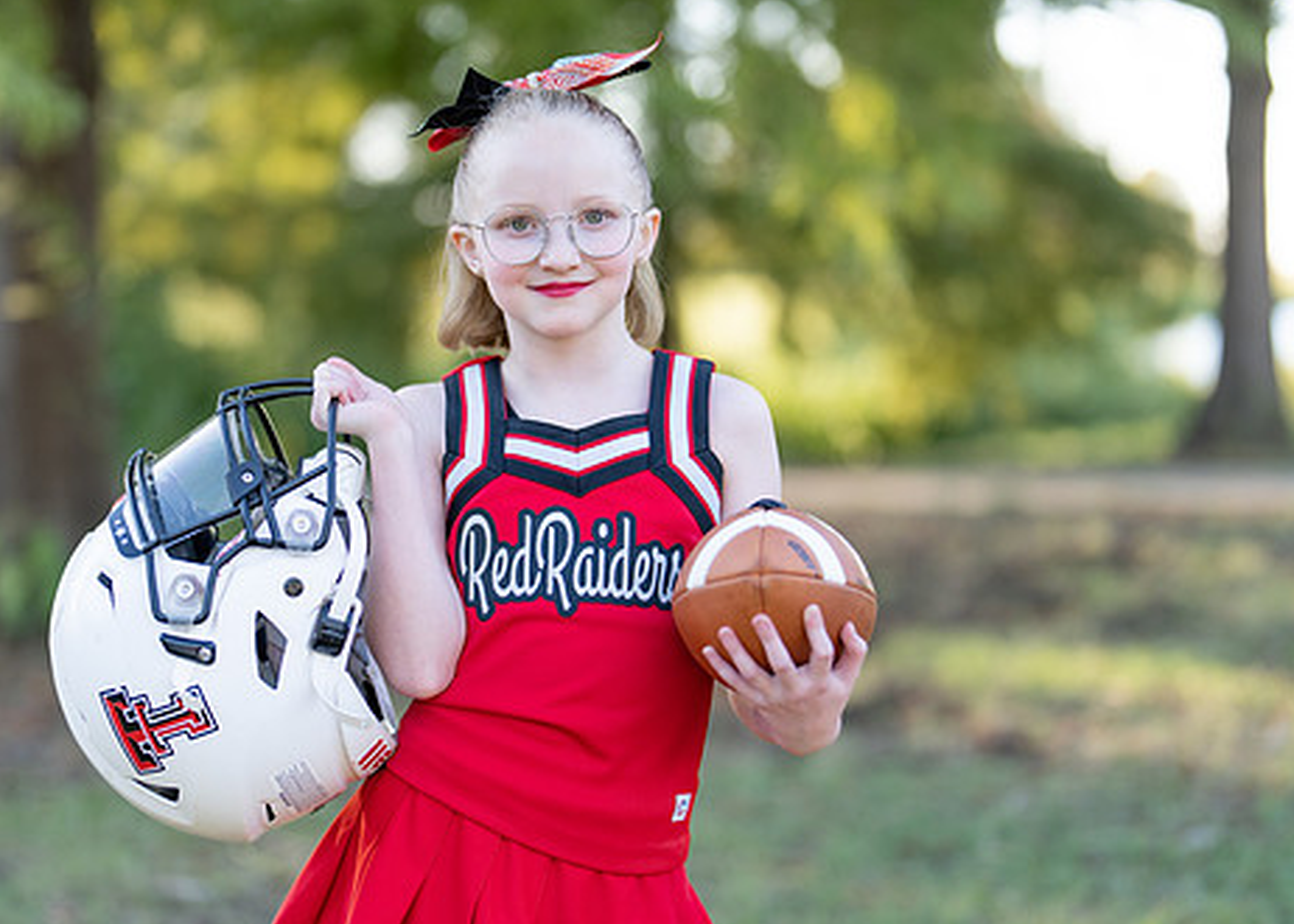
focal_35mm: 74
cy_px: 471
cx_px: 543
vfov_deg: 19.3
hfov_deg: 26.7
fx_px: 2720
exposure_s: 1/640
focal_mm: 50
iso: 100
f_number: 1.2
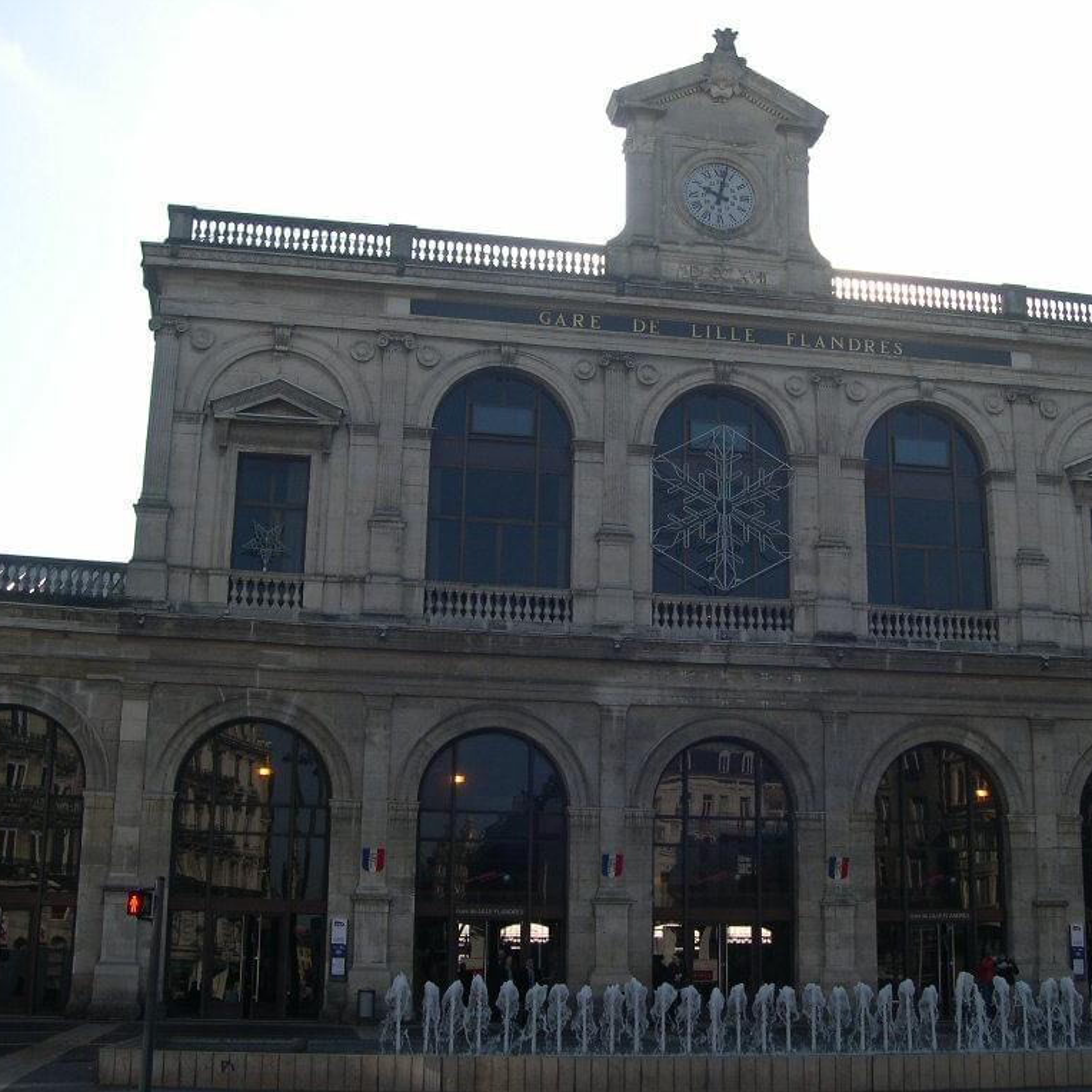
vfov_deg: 37.6
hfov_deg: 37.4
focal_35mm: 45
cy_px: 545
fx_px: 1606
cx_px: 649
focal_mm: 8
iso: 100
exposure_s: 1/166
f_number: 7.6
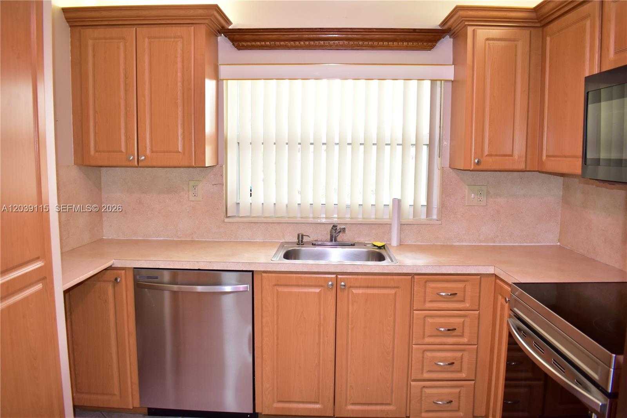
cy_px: 209
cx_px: 314
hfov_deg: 67.4
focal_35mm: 27
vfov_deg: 47.9
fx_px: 470
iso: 560
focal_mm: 18
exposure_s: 1/60
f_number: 4
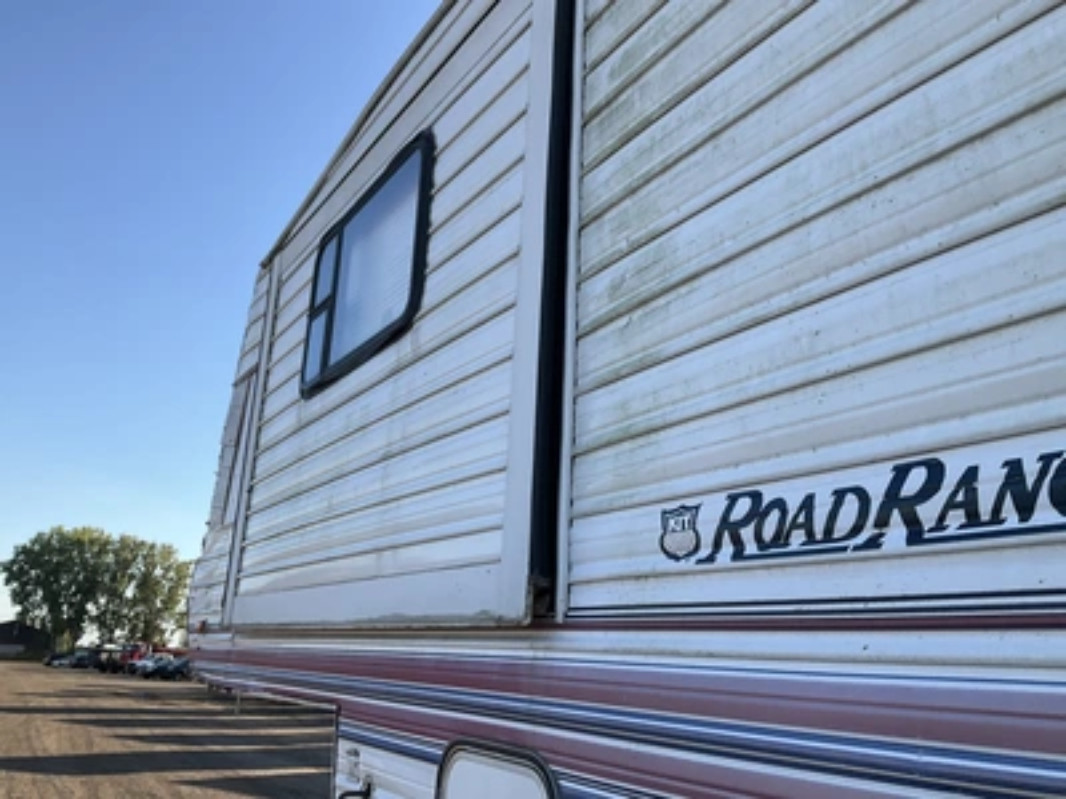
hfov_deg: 61.7
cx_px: 533
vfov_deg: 48.2
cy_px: 400
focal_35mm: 29
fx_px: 893
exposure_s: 1/855
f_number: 1.8
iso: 25
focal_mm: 3
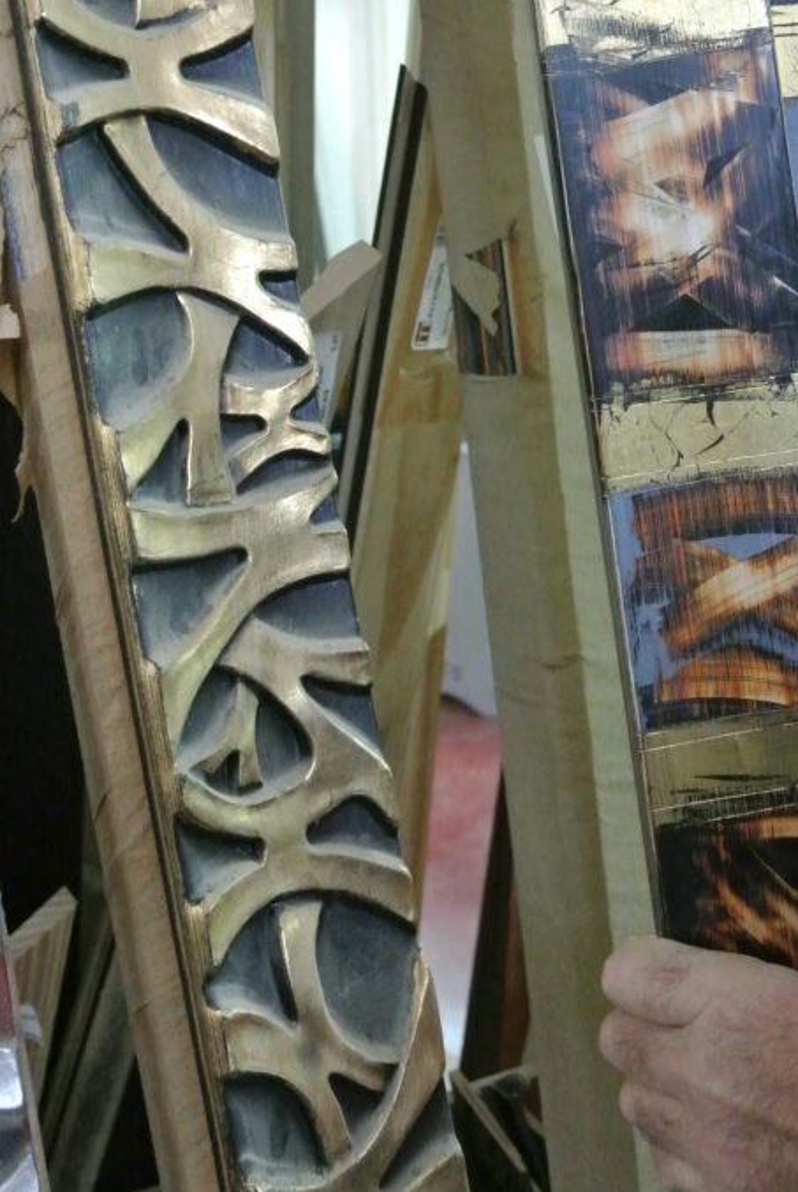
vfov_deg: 30.6
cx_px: 448
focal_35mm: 65
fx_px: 2156
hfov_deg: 21.0
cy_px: 350
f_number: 4.2
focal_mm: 16.1
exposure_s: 1/30
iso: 3200
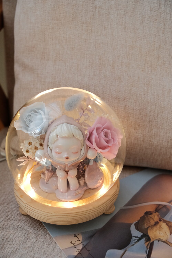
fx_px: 294
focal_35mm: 41
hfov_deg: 32.6
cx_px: 86
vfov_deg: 47.4
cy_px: 129
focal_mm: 27.6
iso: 2000
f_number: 4
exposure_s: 1/250
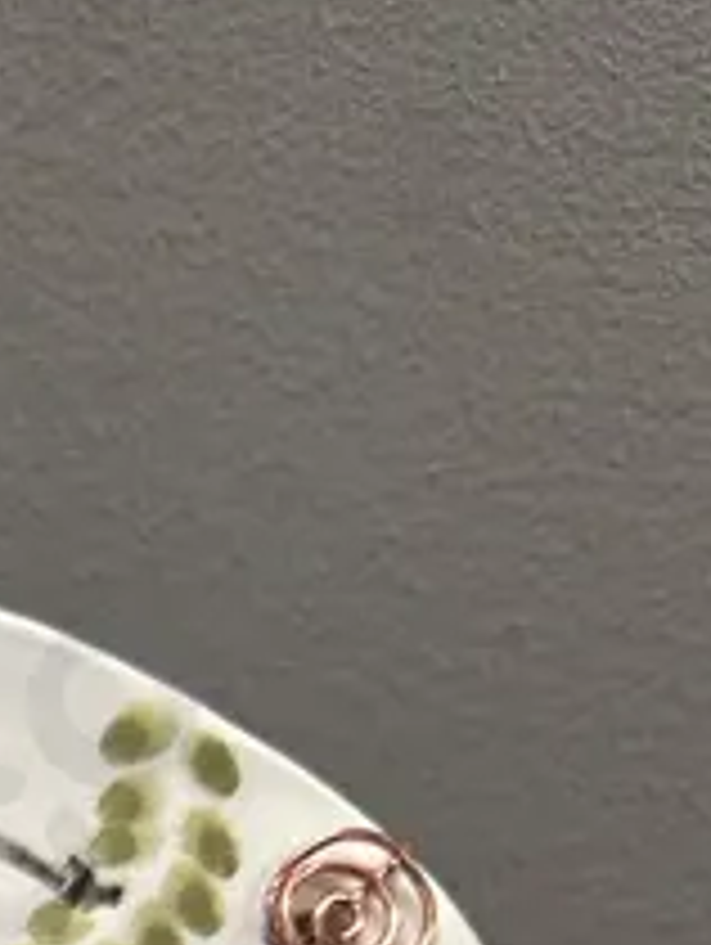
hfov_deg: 10.9
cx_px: -963
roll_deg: -1.0
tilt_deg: -20.4
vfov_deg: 13.3
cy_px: 2133
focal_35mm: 117
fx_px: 3198
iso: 200
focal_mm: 6.86
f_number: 1.78
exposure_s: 1/100
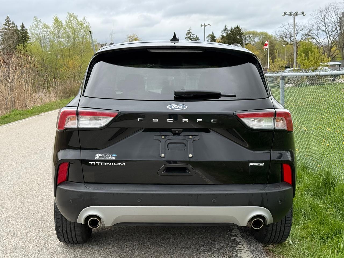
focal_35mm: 48
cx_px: 172
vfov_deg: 30.3
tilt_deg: -5.7
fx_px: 477
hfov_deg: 39.7
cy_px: 129
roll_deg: +2.5
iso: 100
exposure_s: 1/314
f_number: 1.78
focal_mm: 6.76
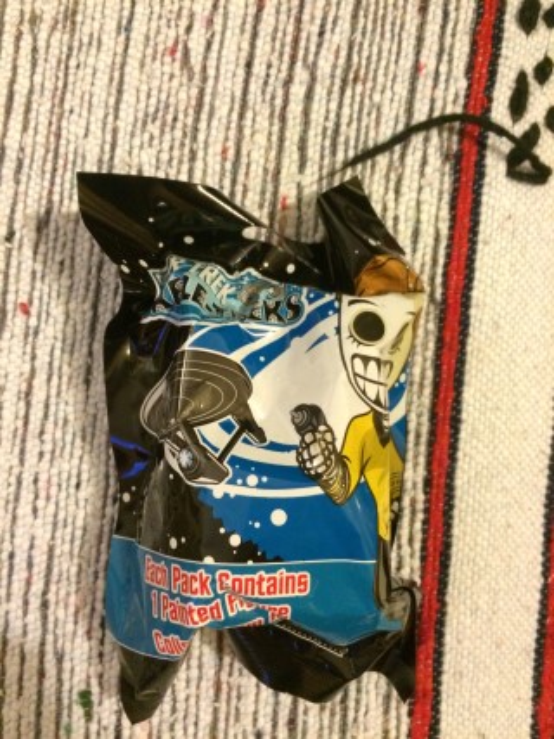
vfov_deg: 61.7
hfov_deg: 48.2
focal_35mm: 29
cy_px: 370
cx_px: 277
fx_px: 619
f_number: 2.2
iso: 500
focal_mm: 4.15
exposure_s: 1/17
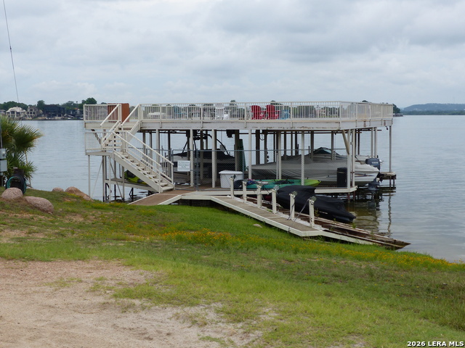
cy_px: 174
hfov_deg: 38.2
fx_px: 672
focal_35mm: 50
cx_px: 232
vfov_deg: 29.1
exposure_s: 1/1000
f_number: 4
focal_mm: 9.1
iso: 100
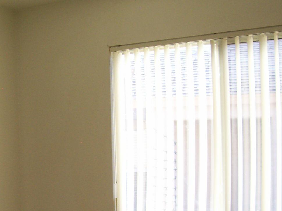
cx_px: 32
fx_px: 660
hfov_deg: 23.5
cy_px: 199
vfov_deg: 17.9
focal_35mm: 81
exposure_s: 1/177
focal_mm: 5.6
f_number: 2.7
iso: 80
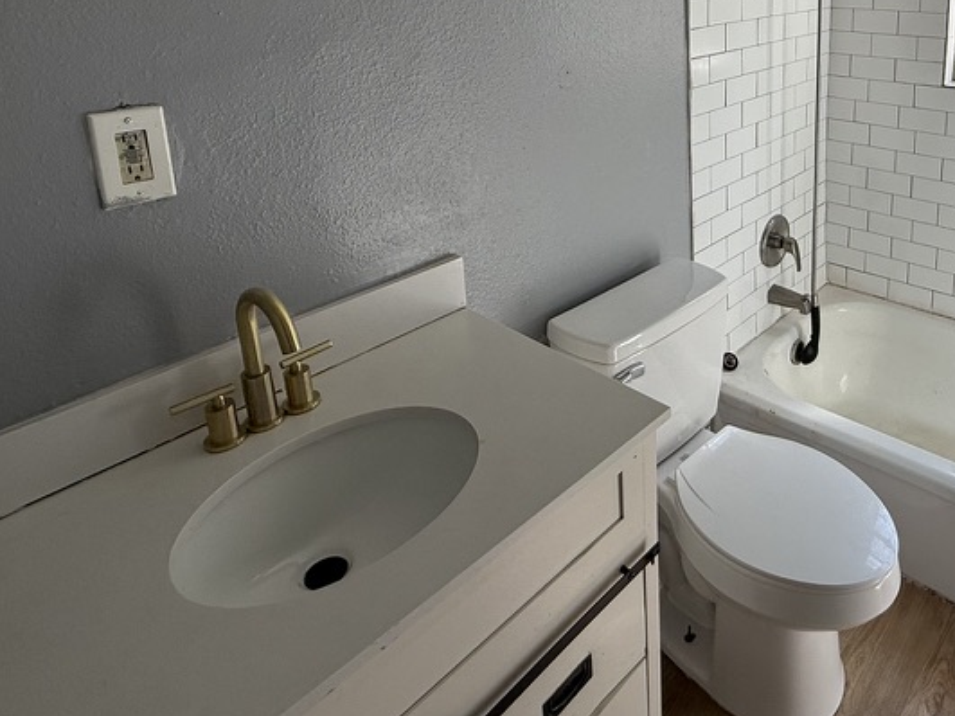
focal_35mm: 27
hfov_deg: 62.0
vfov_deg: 47.8
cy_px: 119
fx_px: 745
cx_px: 705
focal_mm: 2.22
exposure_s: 1/323
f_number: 2.2
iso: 64
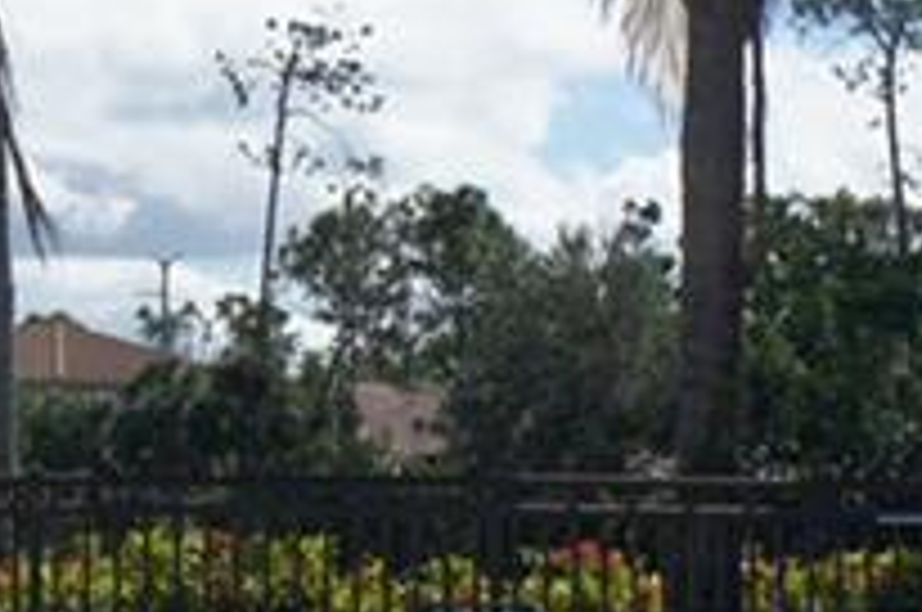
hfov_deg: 11.4
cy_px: 286
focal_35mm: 180
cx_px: 189
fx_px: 4603
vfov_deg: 7.6
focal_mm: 24
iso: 200
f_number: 5
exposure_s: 1/1600
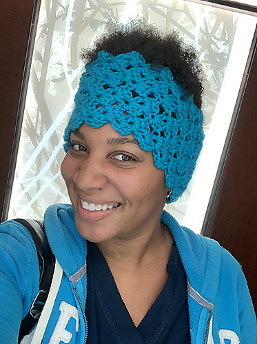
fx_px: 318
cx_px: 128
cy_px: 172
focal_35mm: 32
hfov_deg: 44.0
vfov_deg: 56.9
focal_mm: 2.87
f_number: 2.2
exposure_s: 1/60
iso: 125
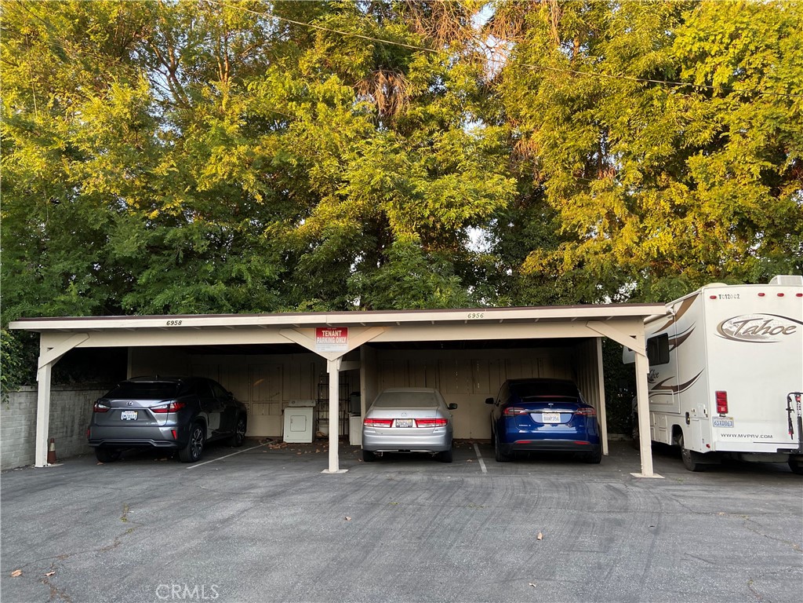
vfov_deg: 53.1
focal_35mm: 26
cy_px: 302
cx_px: 402
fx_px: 603
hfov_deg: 67.3
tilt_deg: +8.4
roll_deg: +1.8
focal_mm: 4.25
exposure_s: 1/121
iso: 100
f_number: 1.8
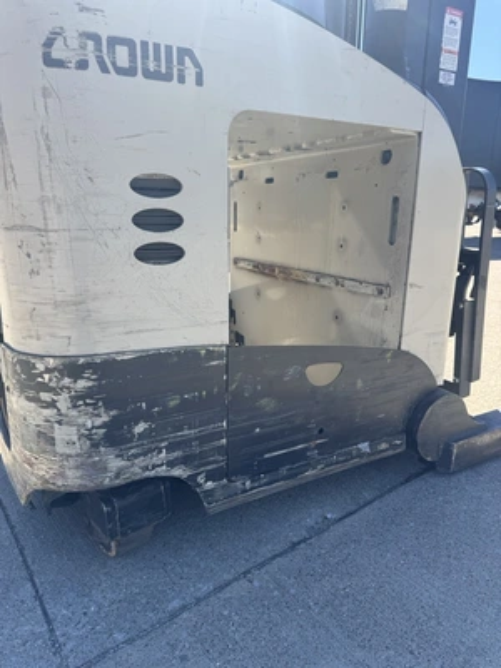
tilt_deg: -15.4
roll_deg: +0.2
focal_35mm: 24
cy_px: 334
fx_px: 463
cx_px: 250
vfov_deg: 71.6
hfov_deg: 56.8
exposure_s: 1/1488
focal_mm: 6.76
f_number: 1.78
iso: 80
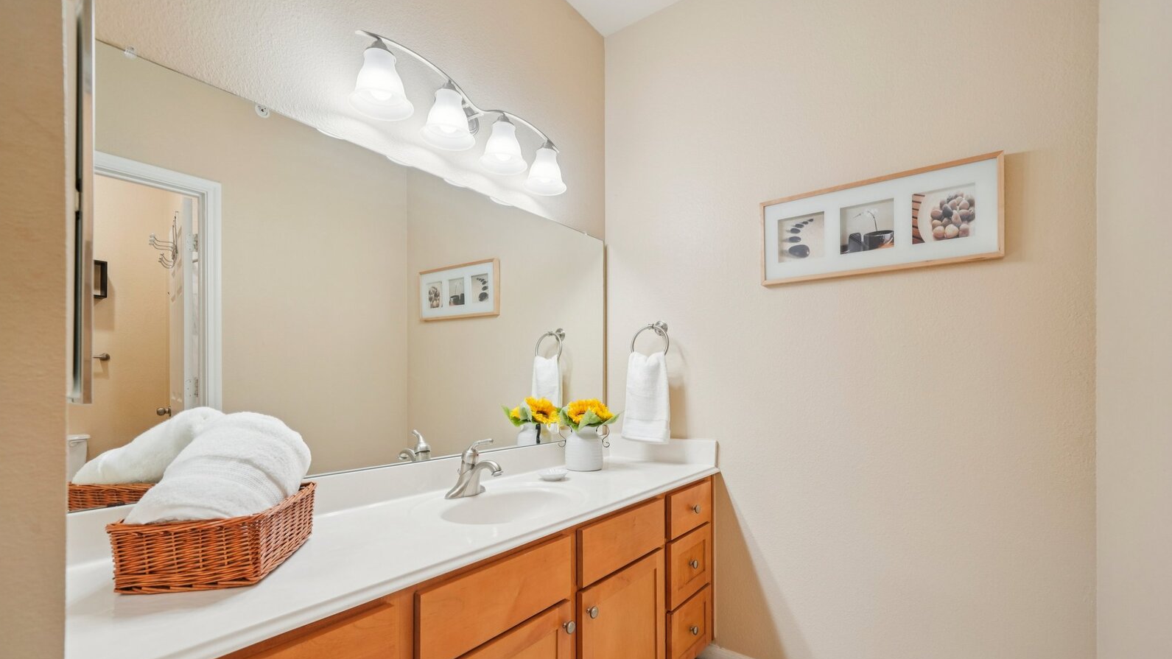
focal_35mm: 16
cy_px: 377
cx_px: 586
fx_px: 497
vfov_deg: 66.8
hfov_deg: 99.4
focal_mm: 15
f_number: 7.1
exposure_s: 1/40
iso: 800
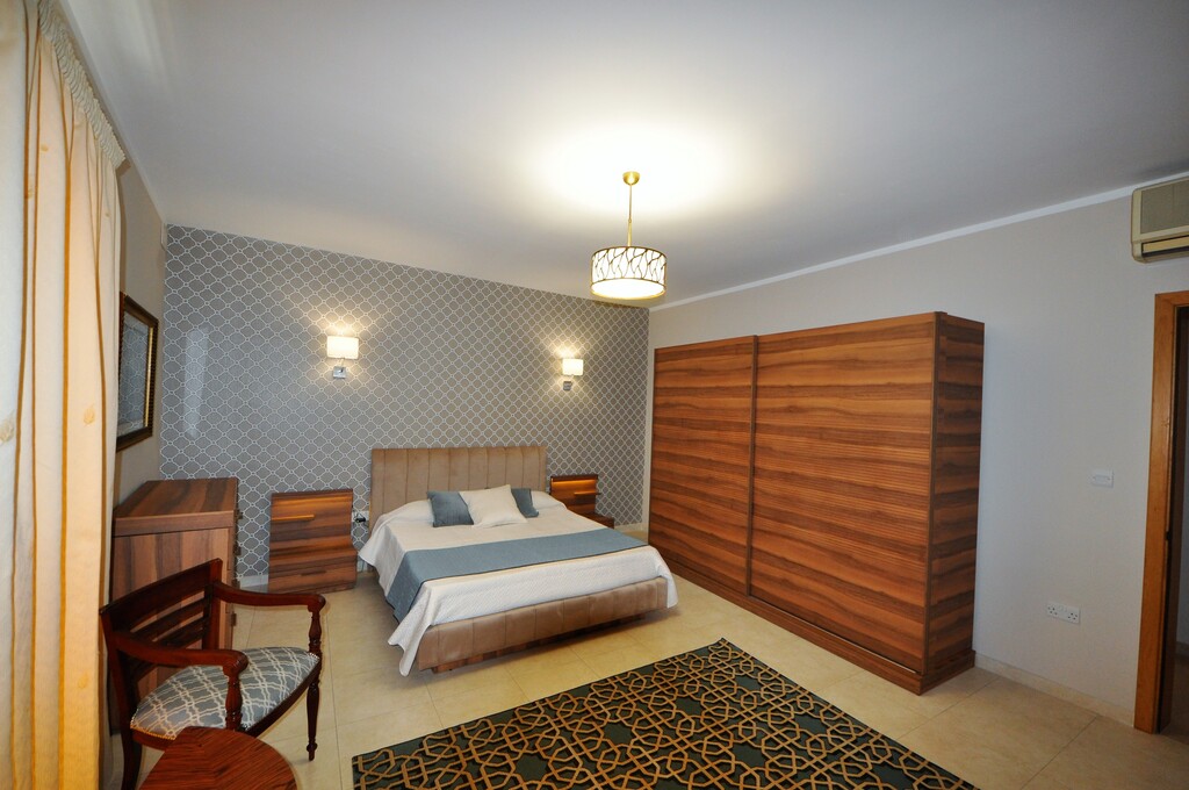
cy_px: 395
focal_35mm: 13
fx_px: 421
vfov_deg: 86.4
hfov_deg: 109.4
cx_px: 594
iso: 800
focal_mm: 8.5
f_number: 4.5
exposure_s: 1/60
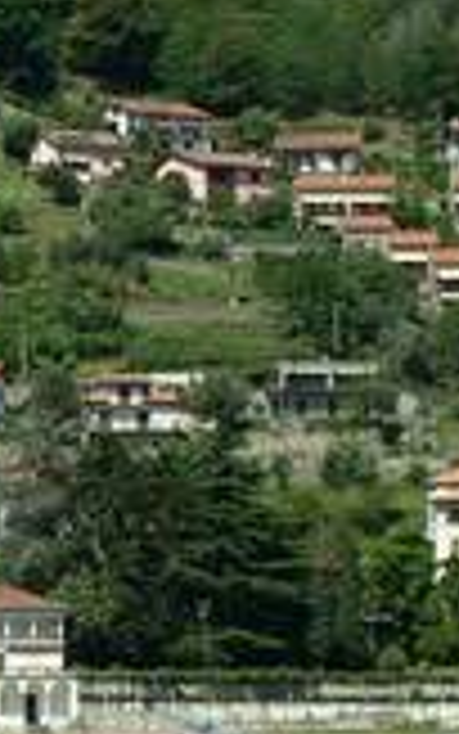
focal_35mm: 172
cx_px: -450
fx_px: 3449
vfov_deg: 12.1
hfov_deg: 7.3
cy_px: 538
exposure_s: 1/500
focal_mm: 39
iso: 200
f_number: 8
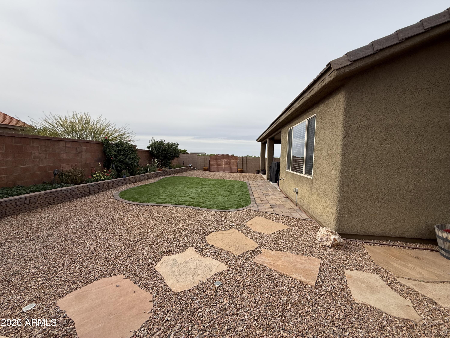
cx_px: 225
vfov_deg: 85.7
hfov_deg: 102.1
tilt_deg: -3.0
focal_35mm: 14
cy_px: 169
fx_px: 182
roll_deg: -1.6
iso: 50
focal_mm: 2.22
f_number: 2.2
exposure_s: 1/1848
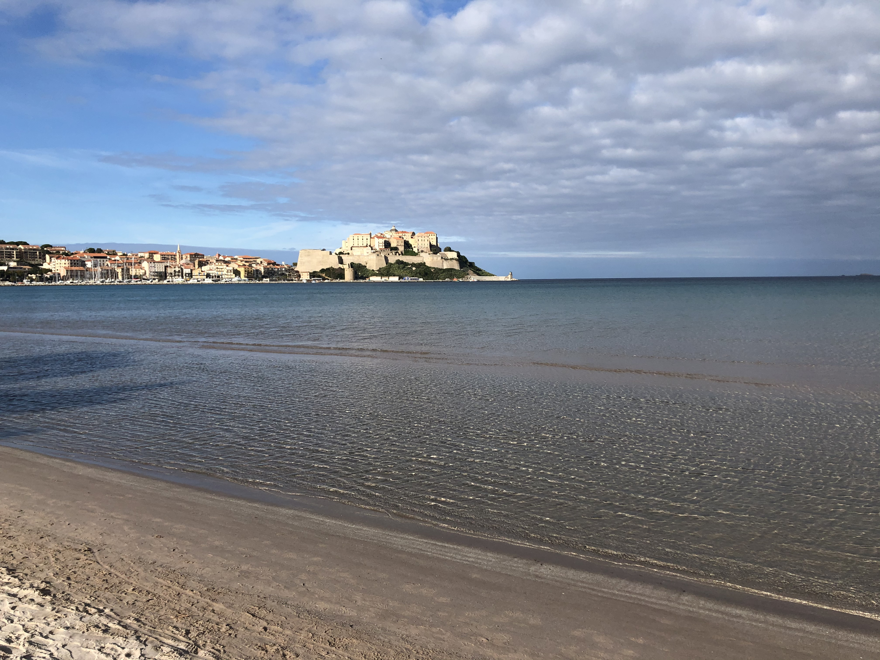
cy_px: 330
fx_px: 712
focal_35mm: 28
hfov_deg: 63.4
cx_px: 440
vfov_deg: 49.7
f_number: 1.8
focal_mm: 4
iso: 25
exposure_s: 1/2857
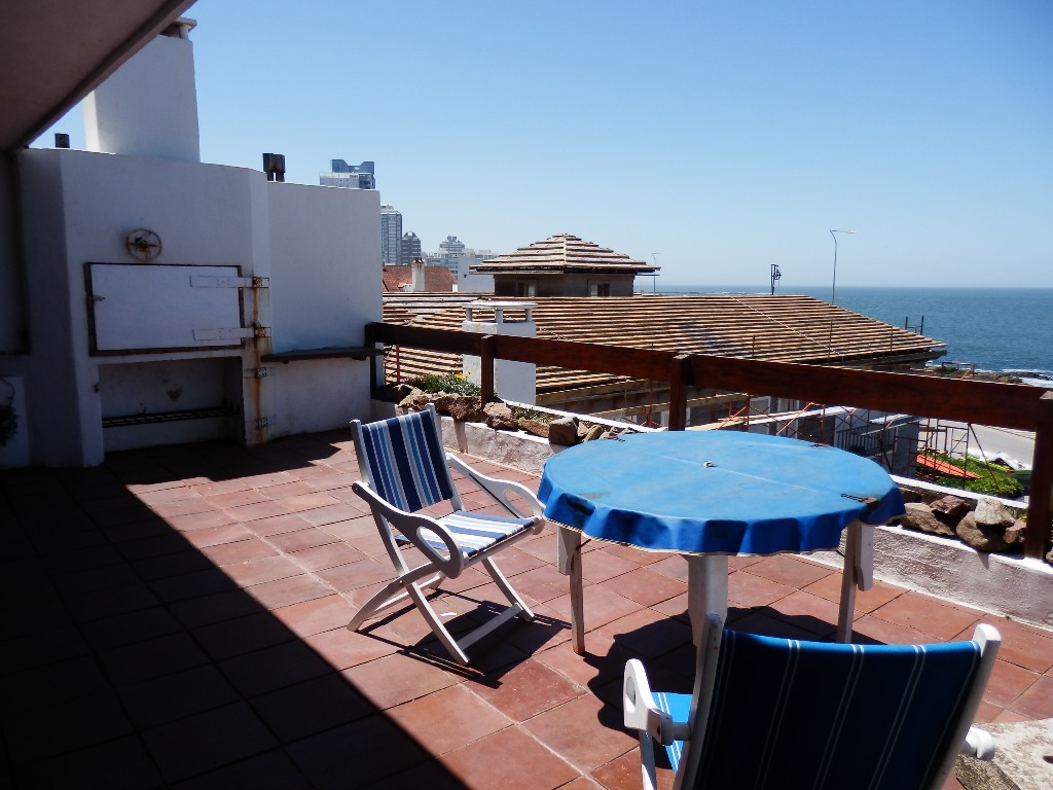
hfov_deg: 69.4
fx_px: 760
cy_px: 395
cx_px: 526
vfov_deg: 54.9
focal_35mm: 25
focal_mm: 4.5
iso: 80
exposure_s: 1/160
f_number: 8.7
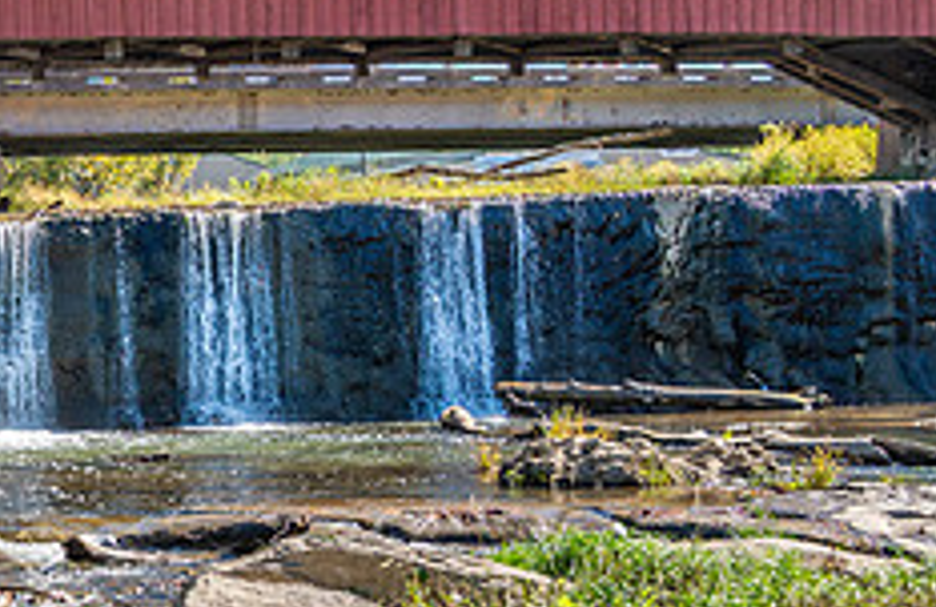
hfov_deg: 18.7
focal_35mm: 105
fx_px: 2707
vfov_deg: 12.8
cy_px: 392
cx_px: -158
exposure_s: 1/160
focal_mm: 40
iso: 100
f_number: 6.3
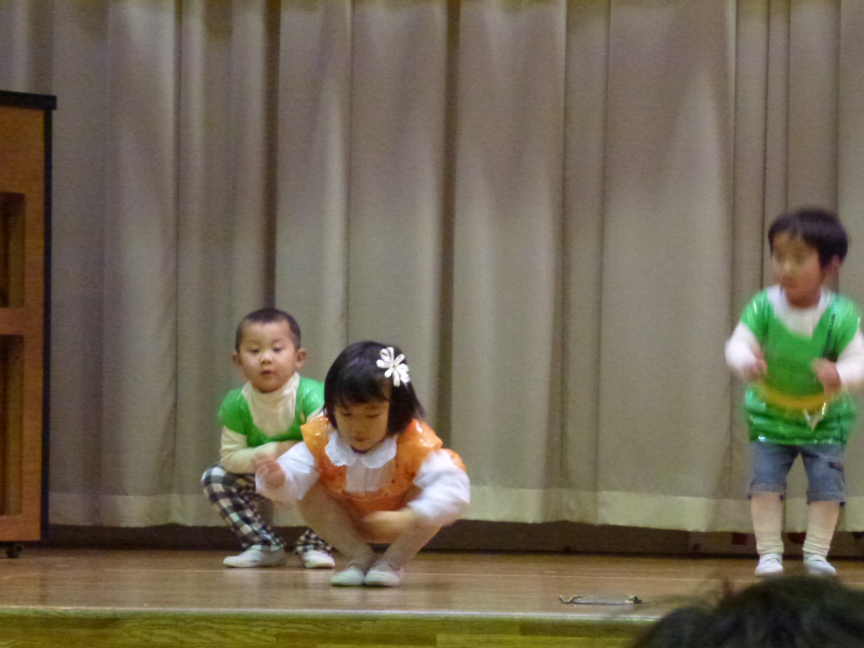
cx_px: 430
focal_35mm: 143
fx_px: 3570
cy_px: 325
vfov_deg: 10.4
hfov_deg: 13.8
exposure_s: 1/30
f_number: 5.3
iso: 1600
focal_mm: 25.5
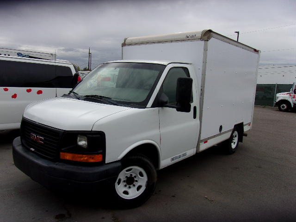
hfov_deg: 65.3
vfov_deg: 51.4
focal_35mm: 27
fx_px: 231
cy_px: 111
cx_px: 148
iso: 80
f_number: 10.4
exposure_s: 1/100
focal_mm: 4.9
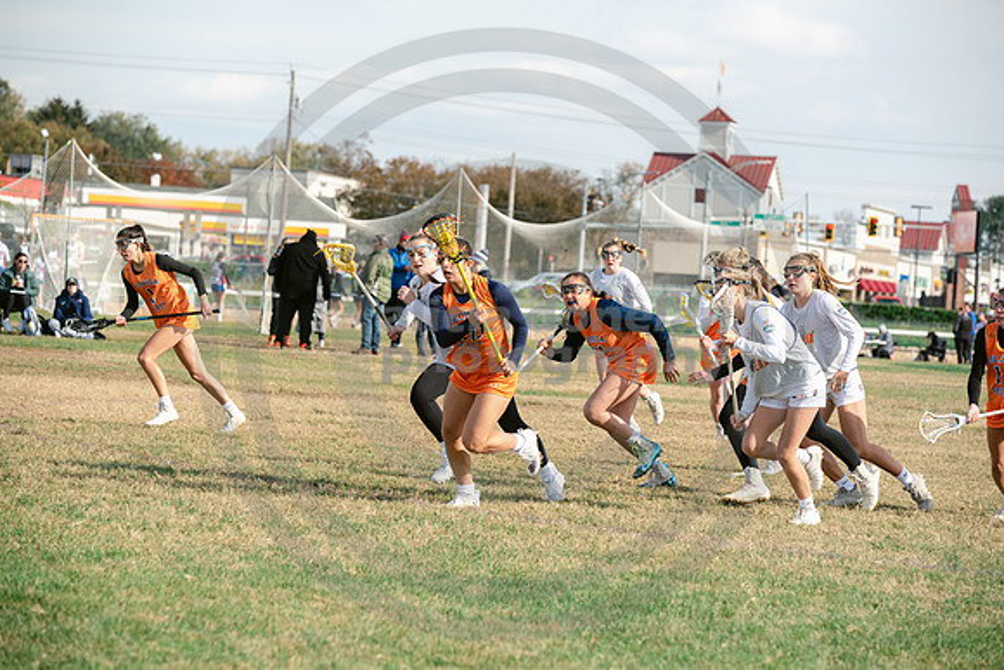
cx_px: 502
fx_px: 3766
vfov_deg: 10.2
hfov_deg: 15.2
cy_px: 335
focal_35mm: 135
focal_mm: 135
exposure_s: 1/1600
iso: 250
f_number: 5
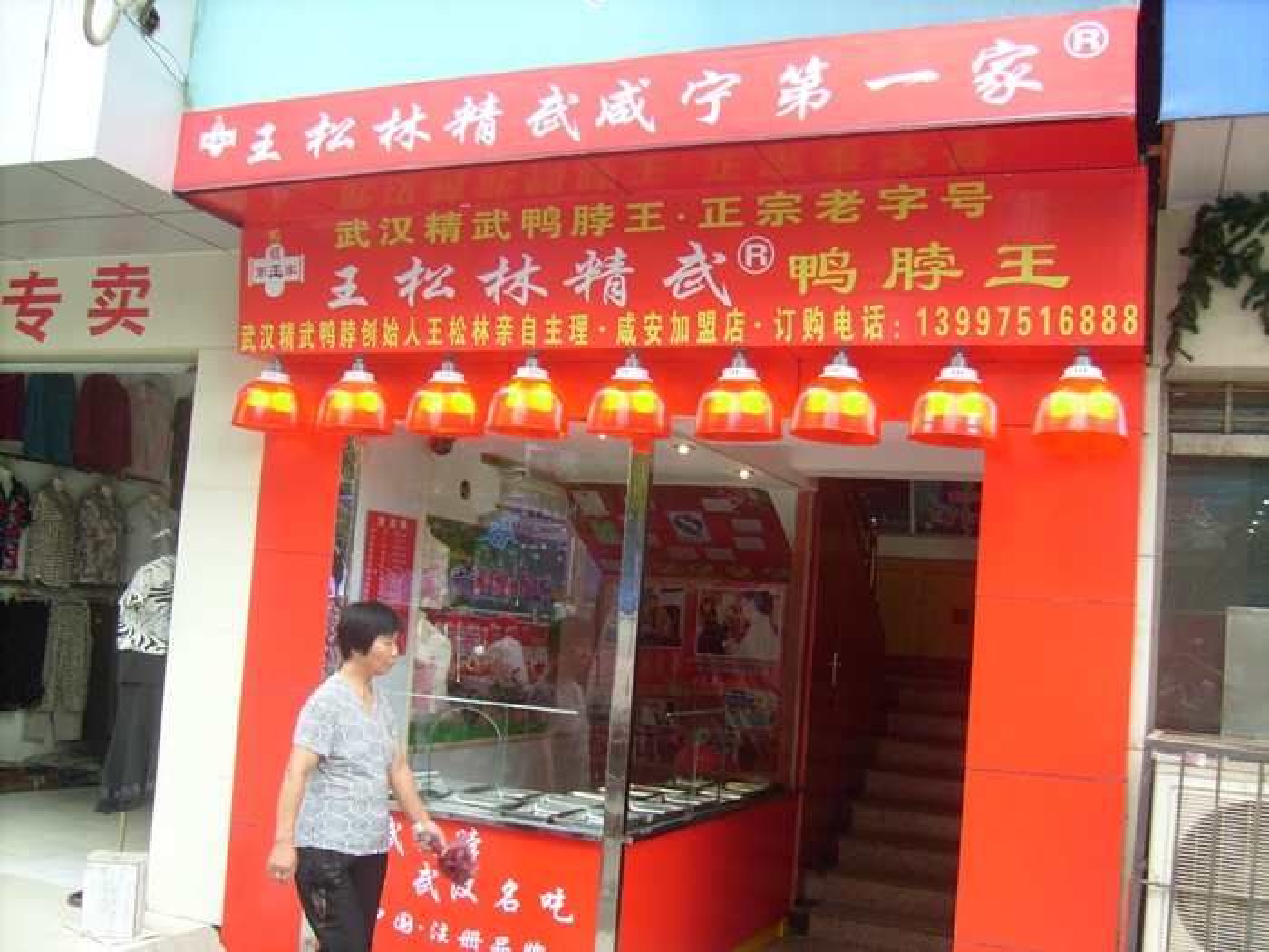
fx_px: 1283
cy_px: 476
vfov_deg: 40.7
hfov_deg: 52.6
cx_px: 634
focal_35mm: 35
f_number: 2.8
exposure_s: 1/90
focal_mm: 5.8
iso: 80
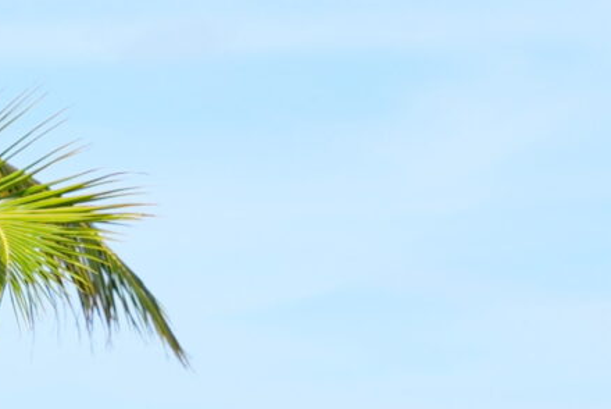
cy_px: 1098
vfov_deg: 3.3
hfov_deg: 5.0
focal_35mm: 407
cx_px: -110
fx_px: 6912
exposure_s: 1/500
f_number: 5
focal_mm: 70
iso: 80
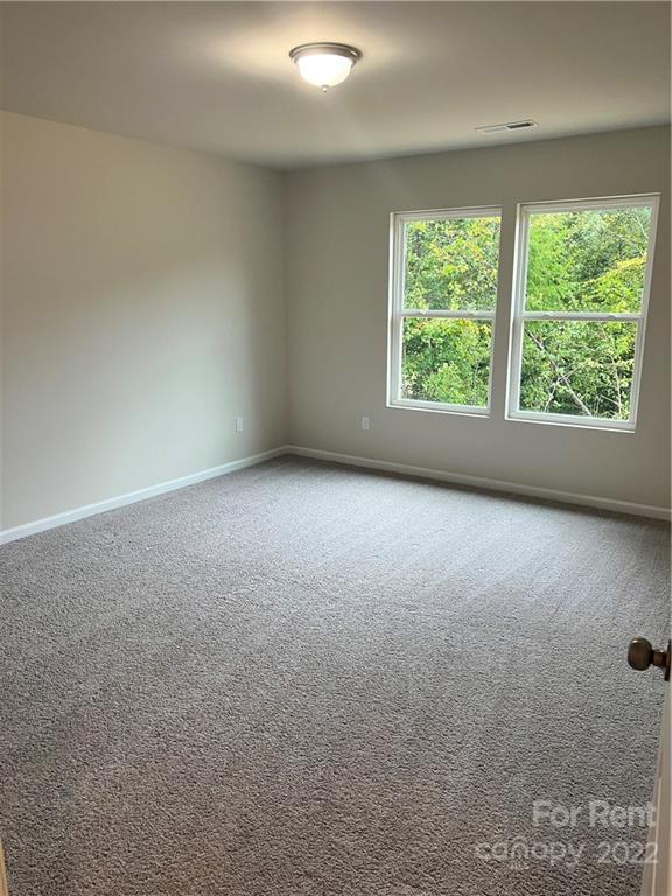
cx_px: 336
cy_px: 448
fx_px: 673
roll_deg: +0.0
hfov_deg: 53.1
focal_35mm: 26
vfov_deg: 67.3
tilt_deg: -12.0
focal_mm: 5.7
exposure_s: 1/60
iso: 80
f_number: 1.5
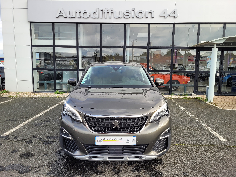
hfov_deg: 67.3
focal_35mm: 26
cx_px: 118
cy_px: 88
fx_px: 177
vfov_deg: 53.1
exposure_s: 1/463
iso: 40
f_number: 1.8
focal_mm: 5.4
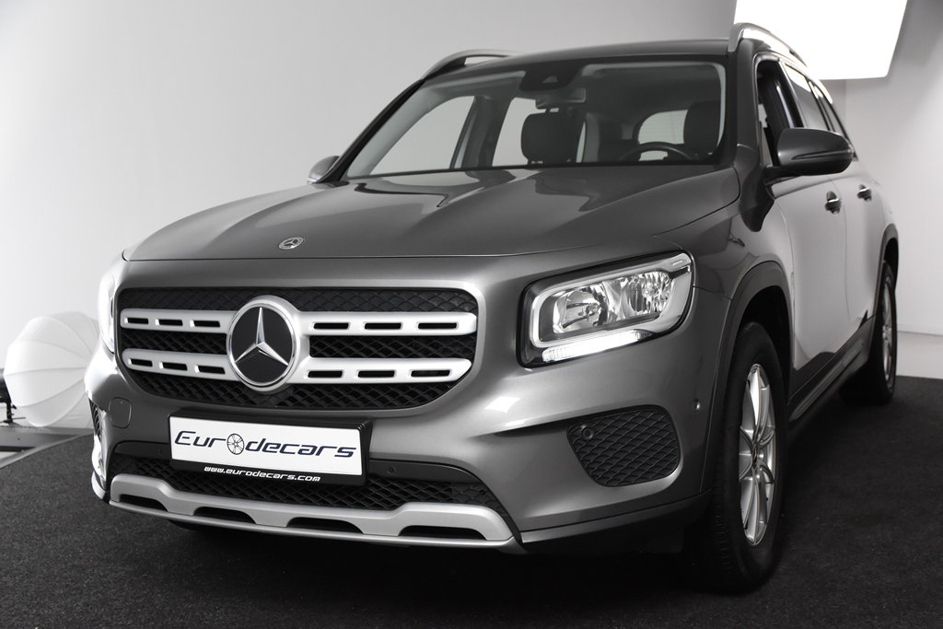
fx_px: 1218
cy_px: 314
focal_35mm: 46
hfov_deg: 42.3
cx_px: 472
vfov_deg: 29.0
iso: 1600
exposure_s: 1/125
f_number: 5.6
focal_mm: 31
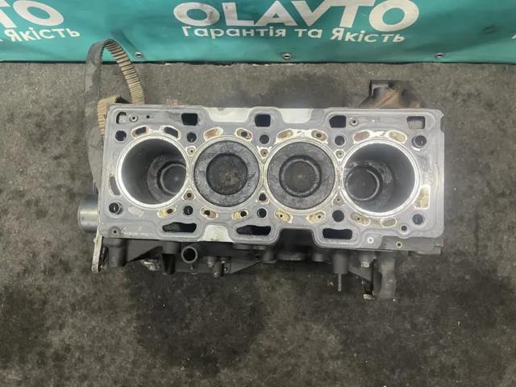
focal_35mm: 26
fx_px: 388
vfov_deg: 53.1
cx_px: 258
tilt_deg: -81.8
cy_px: 194
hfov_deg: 67.3
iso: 250
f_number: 1.6
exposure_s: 1/50
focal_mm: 4.2
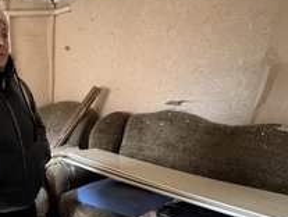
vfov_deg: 50.6
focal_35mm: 27
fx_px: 225
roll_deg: +0.6
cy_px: 143
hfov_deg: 57.0
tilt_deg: -16.9
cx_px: 33
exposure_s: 1/60
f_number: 2.2
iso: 1000
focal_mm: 2.22
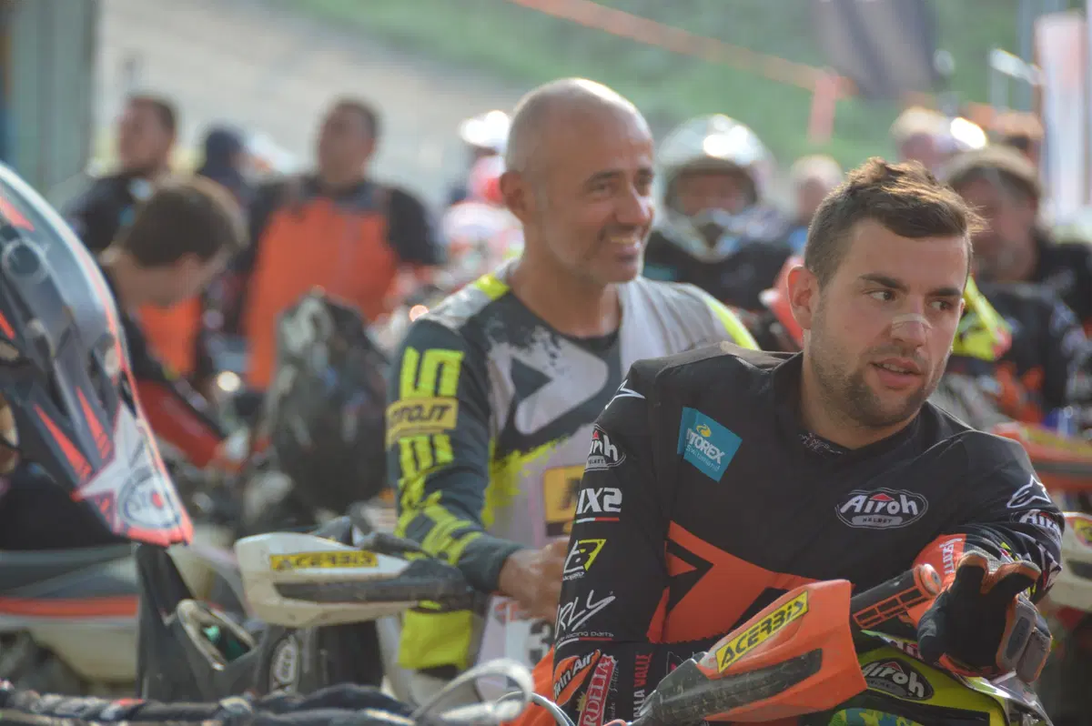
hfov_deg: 6.9
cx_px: 546
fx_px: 9092
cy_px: 363
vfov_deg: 4.6
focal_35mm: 300
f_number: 5.6
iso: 400
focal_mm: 200
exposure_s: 1/250
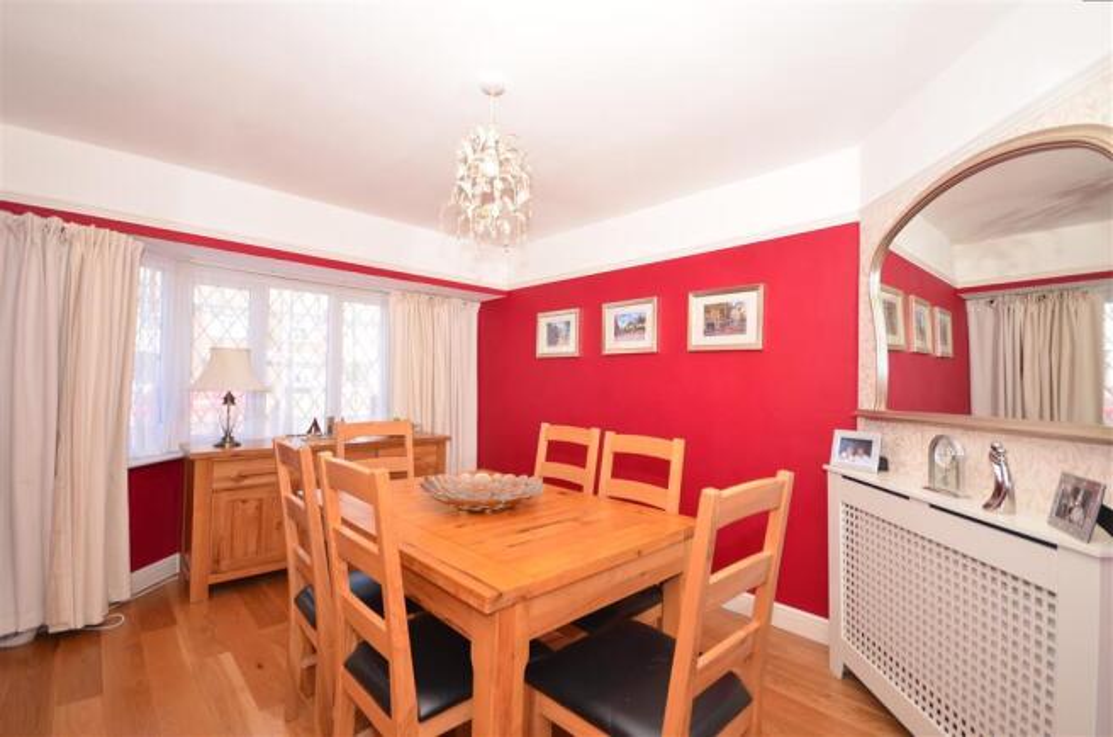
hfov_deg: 100.5
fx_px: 463
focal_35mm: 15
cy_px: 368
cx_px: 556
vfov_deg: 77.0
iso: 200
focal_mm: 10
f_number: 5
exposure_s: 1/100
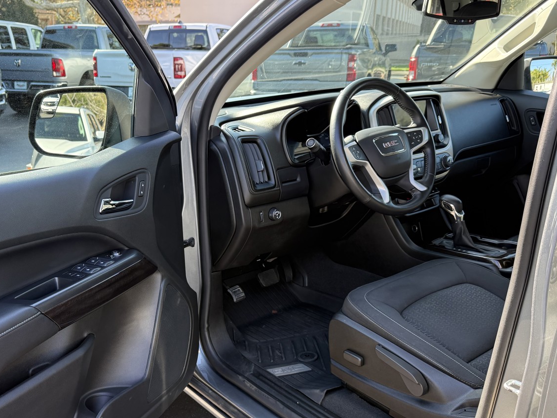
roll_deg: +0.0
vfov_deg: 41.6
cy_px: 249
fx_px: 547
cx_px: 210
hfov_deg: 53.4
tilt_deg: -20.2
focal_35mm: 34
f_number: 1.78
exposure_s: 1/277
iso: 100
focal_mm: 6.76
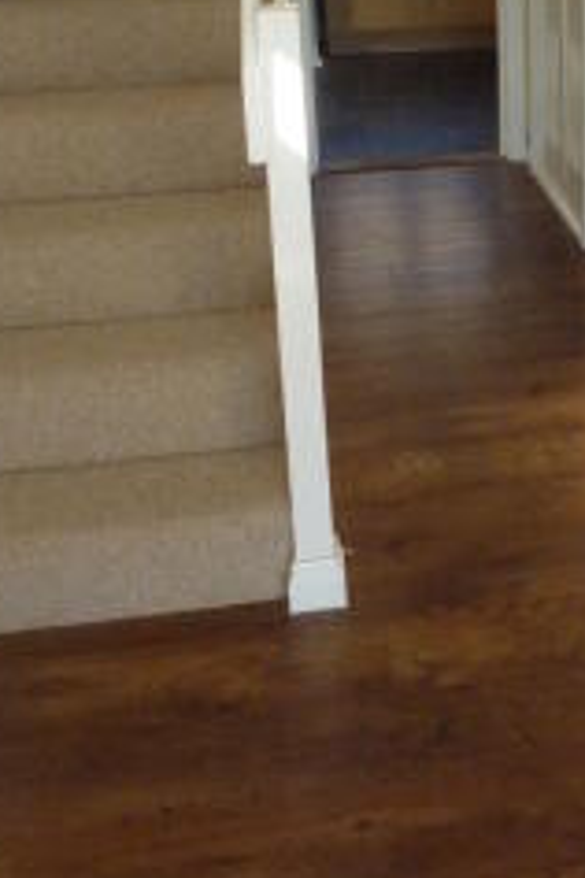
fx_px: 1170
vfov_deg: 38.6
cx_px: 492
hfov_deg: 27.4
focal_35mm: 48
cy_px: 106
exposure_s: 1/320
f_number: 4
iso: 400
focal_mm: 4.1
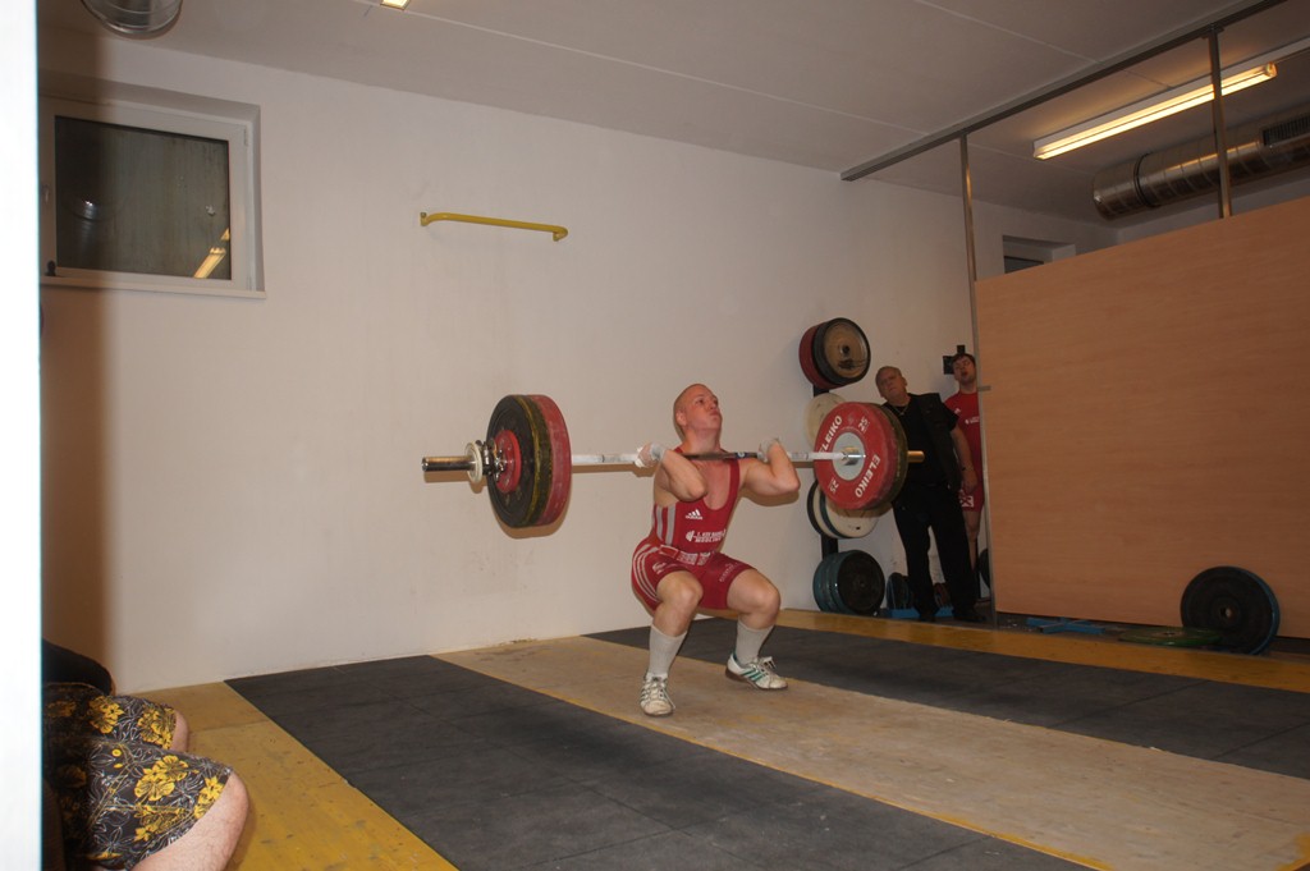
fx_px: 982
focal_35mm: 27
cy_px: 436
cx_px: 655
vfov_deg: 47.9
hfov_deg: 67.4
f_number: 5.6
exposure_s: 1/80
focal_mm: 18
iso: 200
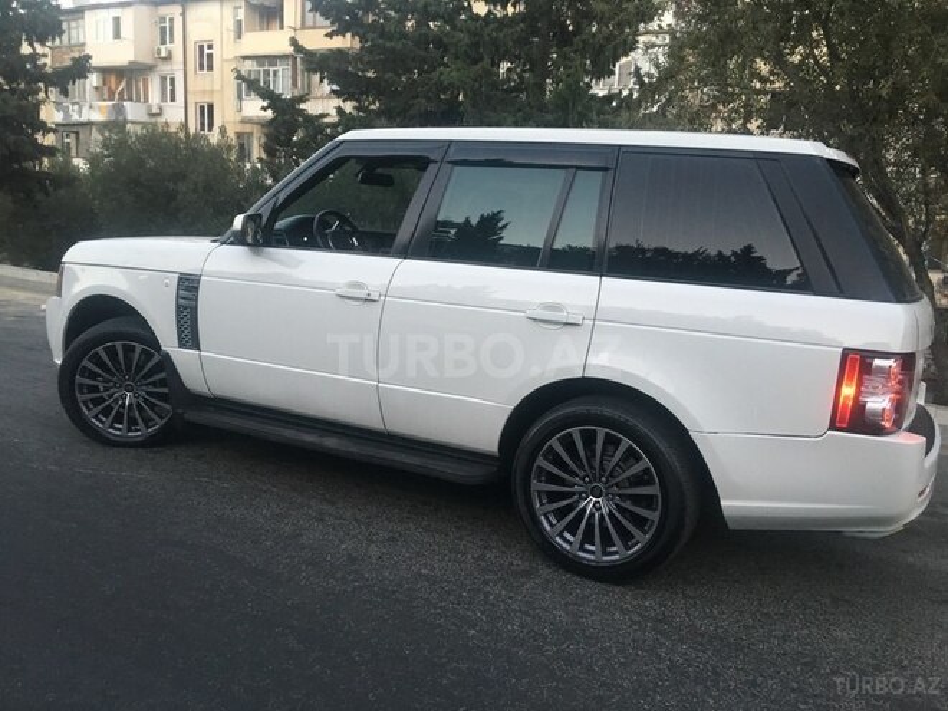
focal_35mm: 29
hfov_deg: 61.7
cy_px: 356
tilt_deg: -9.2
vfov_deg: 48.2
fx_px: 794
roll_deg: -2.9
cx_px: 474
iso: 125
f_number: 2.2
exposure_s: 1/33
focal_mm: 4.15
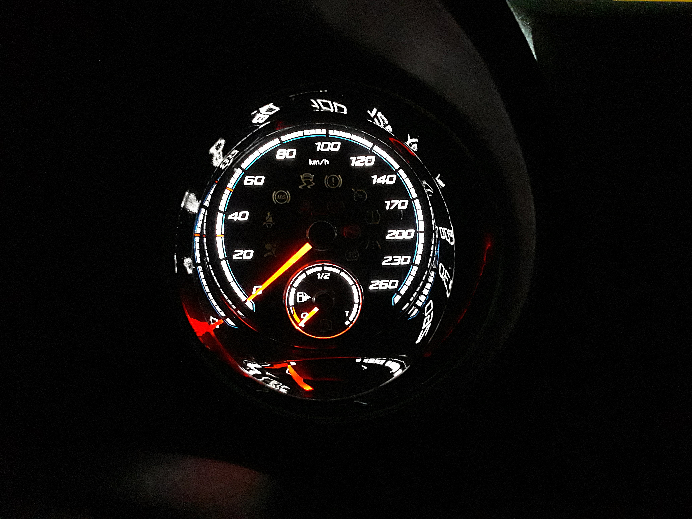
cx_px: 346
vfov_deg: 51.4
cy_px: 260
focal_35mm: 27
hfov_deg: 65.3
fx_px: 540
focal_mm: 3.71
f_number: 1.7
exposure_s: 1/10
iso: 800
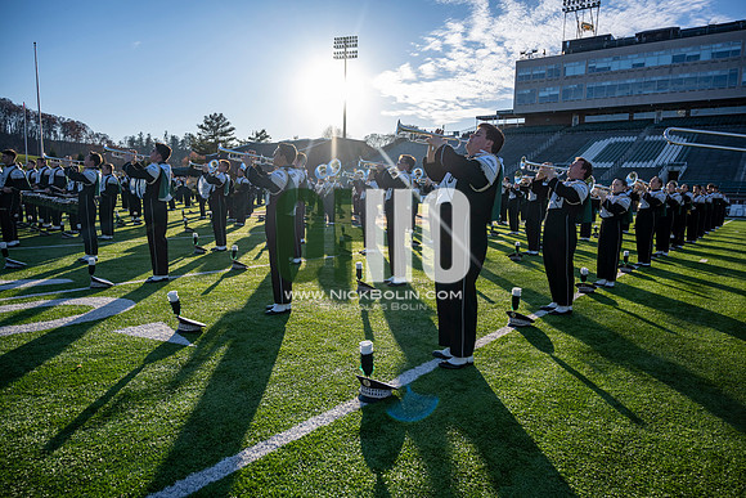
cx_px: 373
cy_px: 249
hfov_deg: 73.7
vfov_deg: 53.2
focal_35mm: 24
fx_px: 497
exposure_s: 1/800
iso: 80
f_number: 4
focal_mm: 24
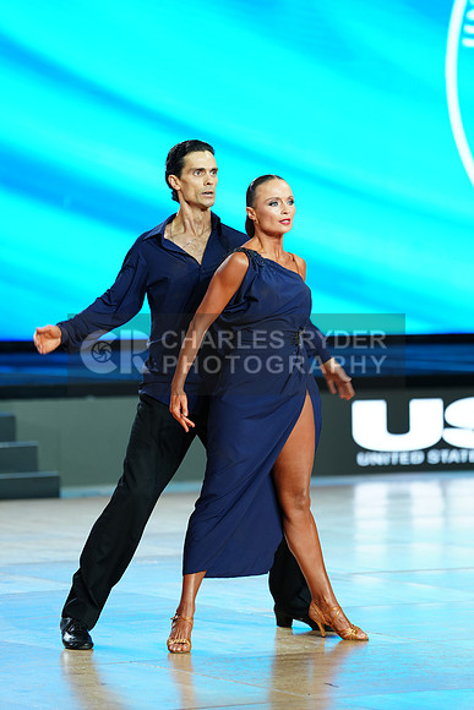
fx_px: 3947
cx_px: 237
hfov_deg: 6.9
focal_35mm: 200
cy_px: 355
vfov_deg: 10.3
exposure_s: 1/400
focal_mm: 200
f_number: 2.8
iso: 500
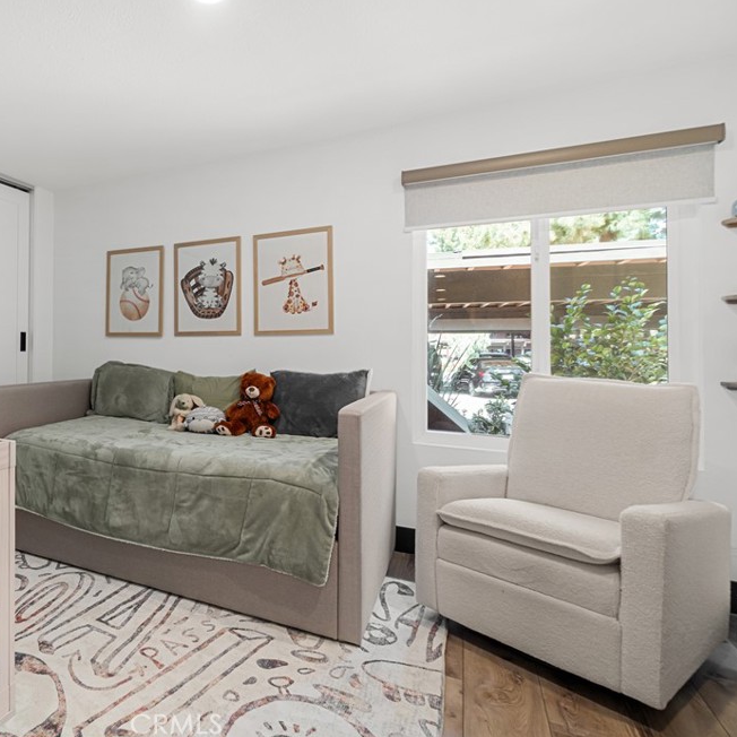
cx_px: 183
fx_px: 482
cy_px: 355
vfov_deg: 74.8
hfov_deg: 69.8
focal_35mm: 20
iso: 320
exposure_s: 1/5
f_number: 7.1
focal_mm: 10
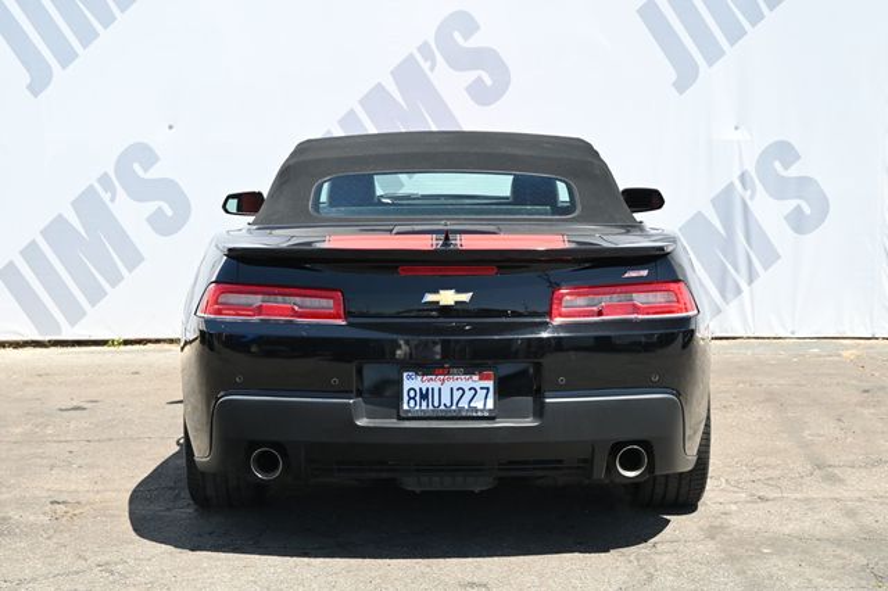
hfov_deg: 31.2
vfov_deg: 21.1
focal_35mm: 64
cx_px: 444
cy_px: 296
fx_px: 1590
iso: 360
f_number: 6
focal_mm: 43
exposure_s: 1/250
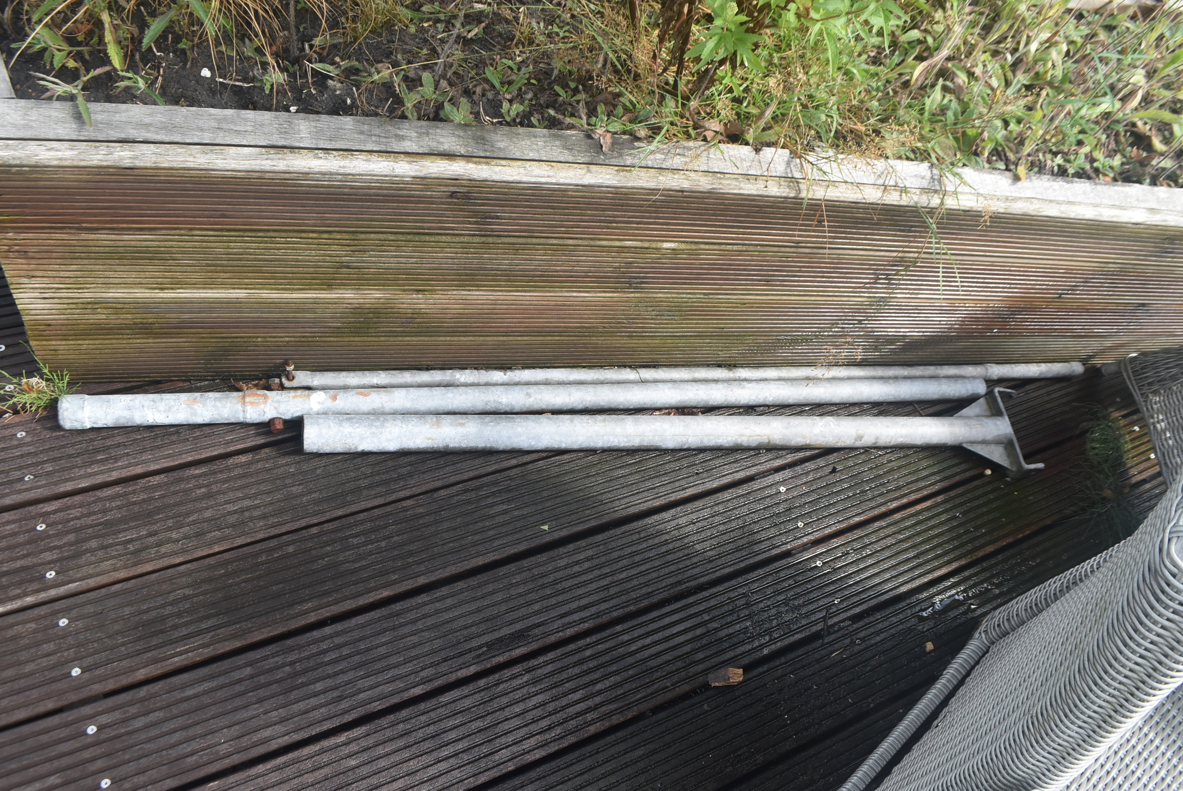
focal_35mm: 27
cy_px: 396
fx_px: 888
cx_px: 592
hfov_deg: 67.3
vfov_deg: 48.0
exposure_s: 1/200
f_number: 7.1
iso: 400
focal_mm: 18
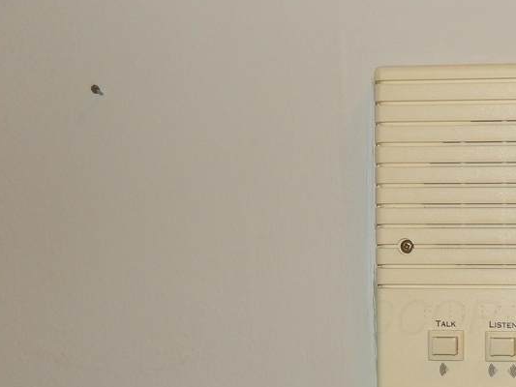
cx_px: 486
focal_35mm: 60
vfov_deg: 24.0
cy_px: 316
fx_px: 895
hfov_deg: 30.4
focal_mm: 4.5
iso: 200
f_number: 3.4
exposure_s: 1/30
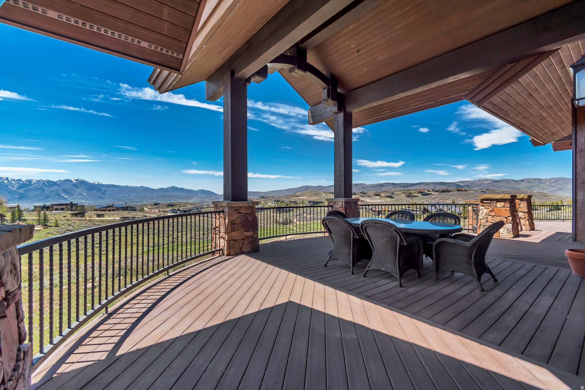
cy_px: 195
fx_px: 244
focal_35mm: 15
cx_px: 292
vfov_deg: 77.3
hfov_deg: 100.4
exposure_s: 1/1000
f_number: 4.5
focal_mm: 10
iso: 100
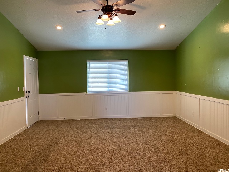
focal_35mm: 26
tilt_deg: -1.9
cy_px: 86
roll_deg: +1.1
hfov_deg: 67.3
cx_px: 114
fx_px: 172
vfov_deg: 53.1
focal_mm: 4.25
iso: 100
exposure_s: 1/60
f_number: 1.8
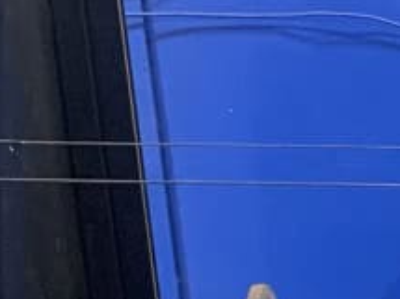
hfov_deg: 10.2
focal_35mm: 155
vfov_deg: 9.2
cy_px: 520
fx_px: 1790
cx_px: 1096
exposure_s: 1/52
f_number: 1.8
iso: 400
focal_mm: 4.2
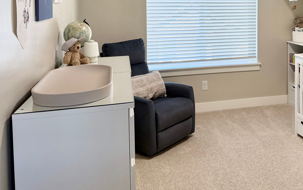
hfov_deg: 48.5
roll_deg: +0.5
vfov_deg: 31.2
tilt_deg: -1.0
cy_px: 18
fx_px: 322
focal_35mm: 39
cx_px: 227
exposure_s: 1/224
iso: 160
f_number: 1.78
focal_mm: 6.76
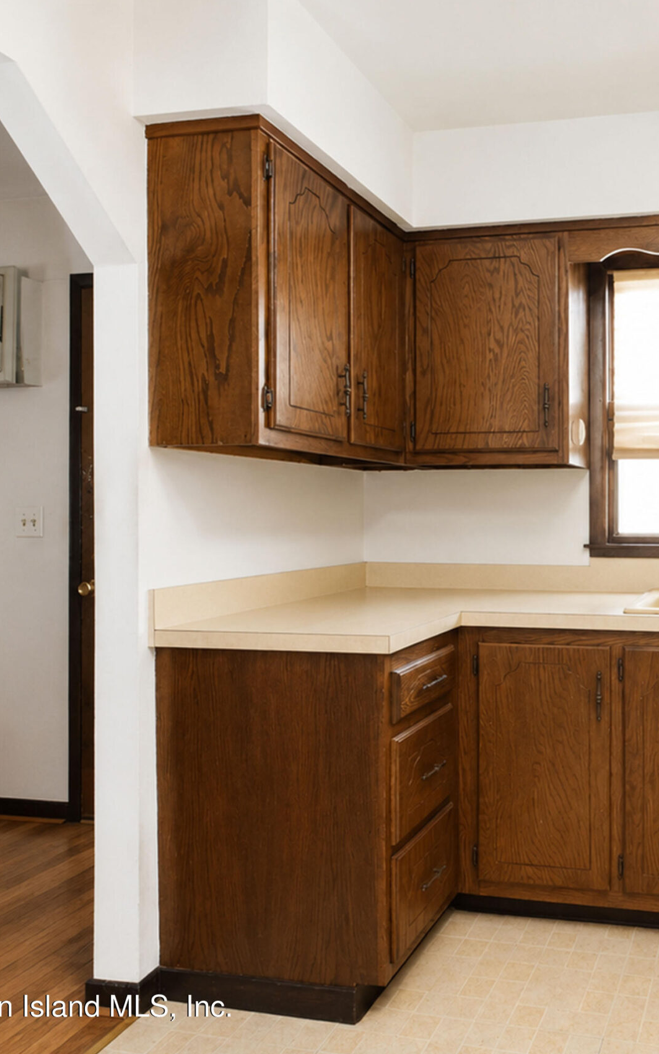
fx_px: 661
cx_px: 622
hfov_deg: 46.5
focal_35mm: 23
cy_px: 526
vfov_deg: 77.2
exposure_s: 1/60
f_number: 7.1
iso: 2000
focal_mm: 10
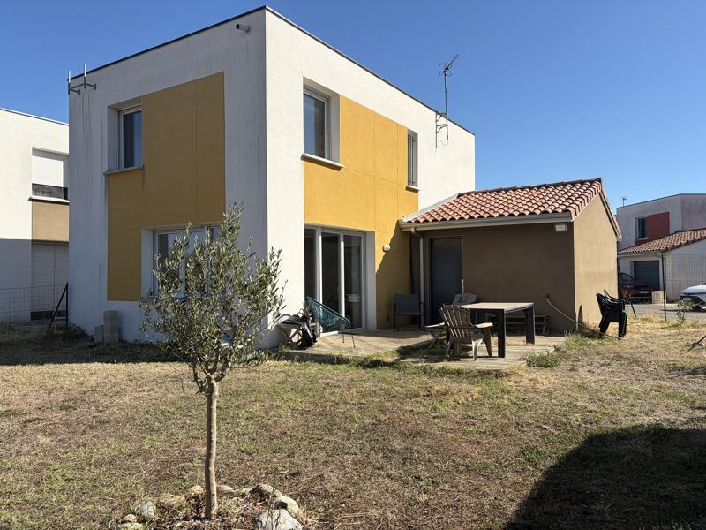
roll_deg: +1.2
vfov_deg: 53.1
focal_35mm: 26
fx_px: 530
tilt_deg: +1.7
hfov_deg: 67.3
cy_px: 265
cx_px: 353
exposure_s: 1/3448
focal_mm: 5.96
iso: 50
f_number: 1.6
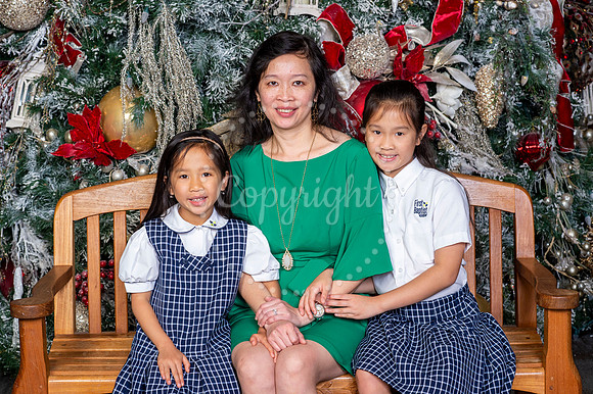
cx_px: 296
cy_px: 197
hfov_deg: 23.9
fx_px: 1399
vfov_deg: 16.1
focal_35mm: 85
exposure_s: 1/125
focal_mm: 85
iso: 400
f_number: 8
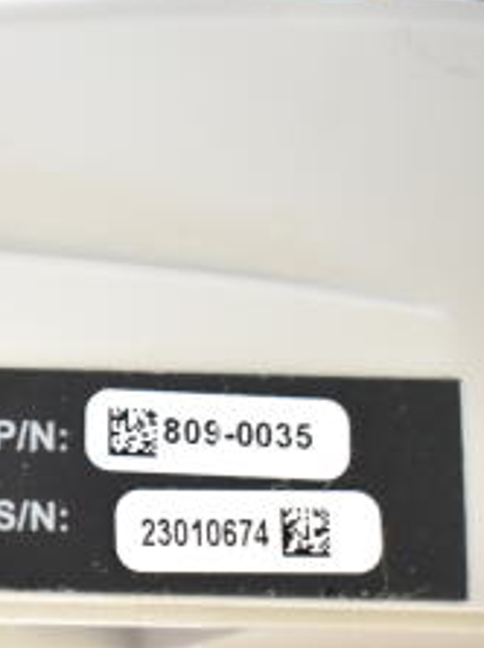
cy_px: 463
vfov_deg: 14.6
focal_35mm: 135
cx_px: -379
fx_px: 2522
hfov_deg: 10.3
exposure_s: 1/50
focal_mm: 34
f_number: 4.5
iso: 4500
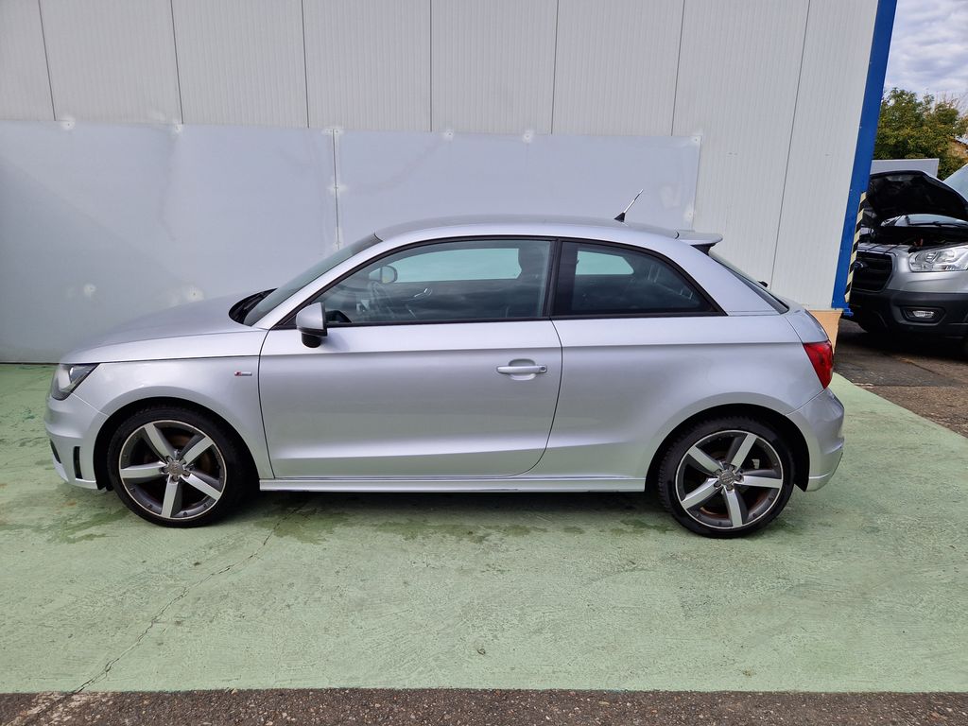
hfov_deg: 73.9
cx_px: 484
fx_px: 643
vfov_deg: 58.9
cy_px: 363
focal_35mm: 23
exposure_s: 1/1014
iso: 50
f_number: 1.8
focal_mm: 5.4
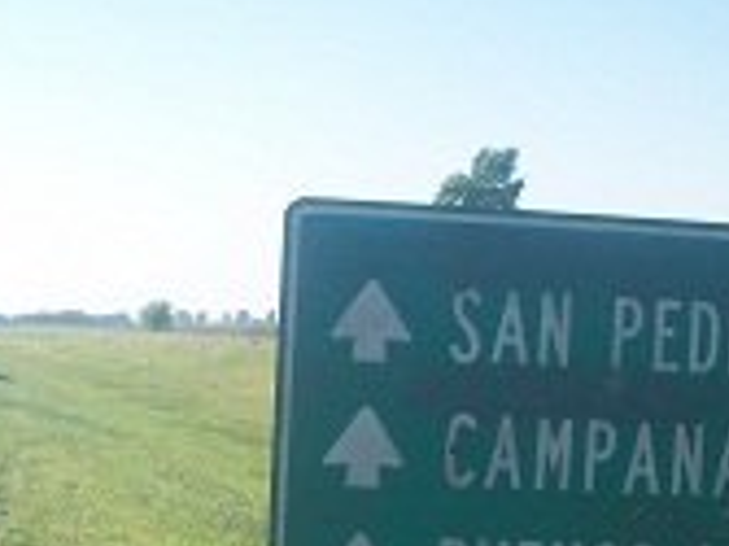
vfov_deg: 14.2
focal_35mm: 102
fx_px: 2147
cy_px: 577
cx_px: 312
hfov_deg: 19.3
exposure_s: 1/223
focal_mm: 6.2
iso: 80
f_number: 5.6
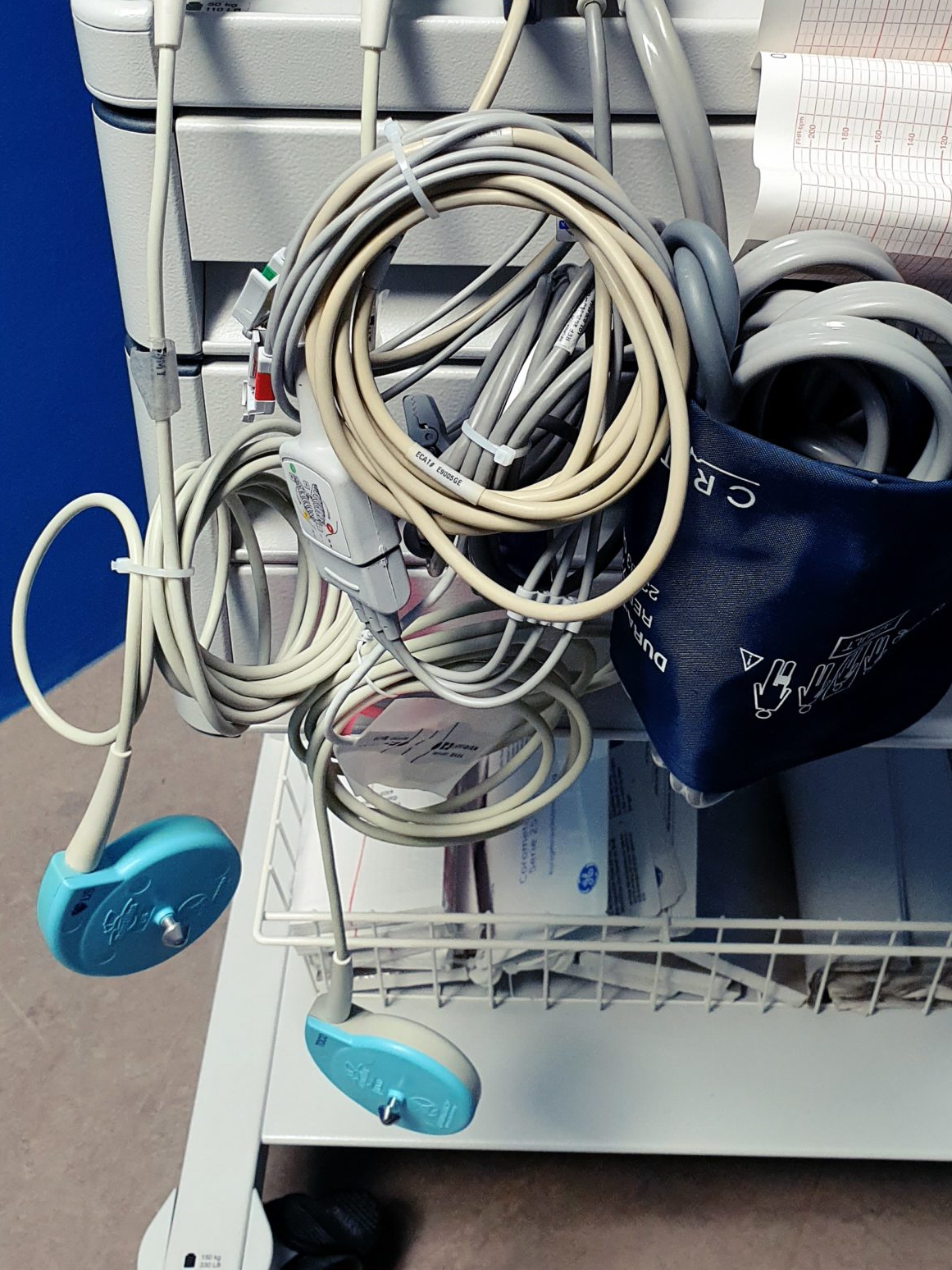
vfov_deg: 42.7
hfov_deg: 33.6
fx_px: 1577
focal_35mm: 43
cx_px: 482
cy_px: 347
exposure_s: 1/50
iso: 160
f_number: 2.4
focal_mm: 4.3
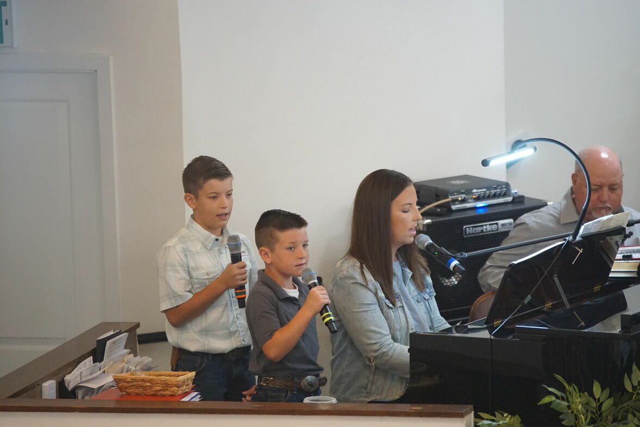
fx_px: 5333
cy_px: 214
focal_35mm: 300
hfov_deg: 6.9
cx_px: 320
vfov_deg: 4.6
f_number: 2.8
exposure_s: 1/125
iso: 3200
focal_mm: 200
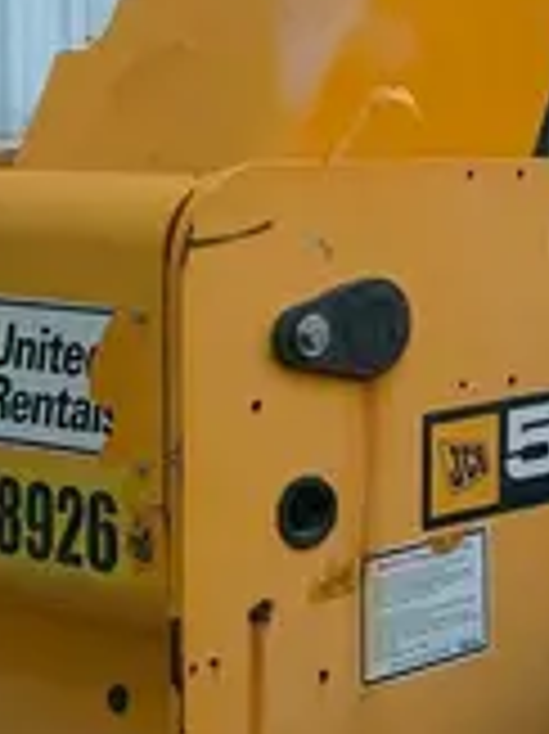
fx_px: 2477
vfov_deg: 16.2
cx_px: 909
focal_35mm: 117
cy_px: -133
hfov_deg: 11.9
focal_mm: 4.25
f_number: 1.8
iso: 64
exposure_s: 1/121
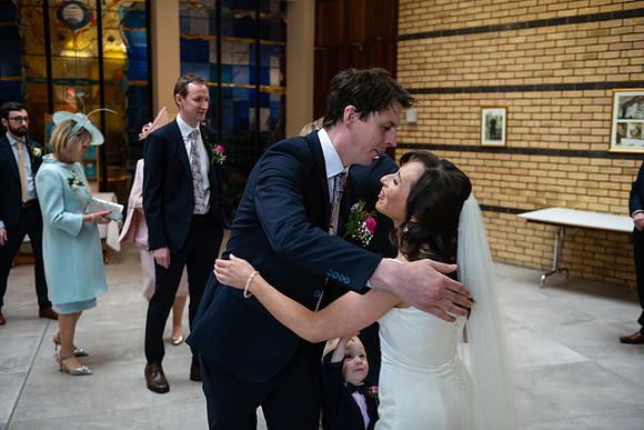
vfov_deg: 36.9
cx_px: 322
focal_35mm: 36
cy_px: 215
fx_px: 644
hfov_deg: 53.1
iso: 800
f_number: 3.5
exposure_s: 1/160
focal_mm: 36
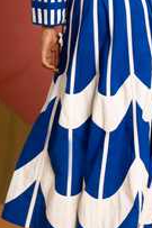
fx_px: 641
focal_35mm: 101
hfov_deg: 13.5
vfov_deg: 19.8
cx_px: 122
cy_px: 22
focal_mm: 39
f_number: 3.2
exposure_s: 1/200
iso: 1250
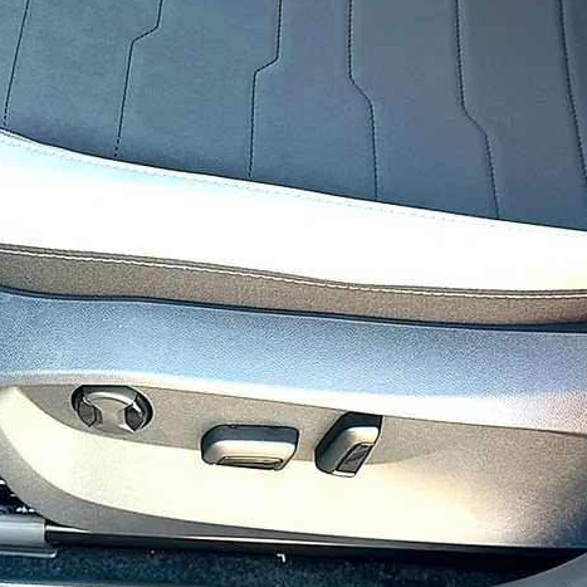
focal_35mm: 53
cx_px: 221
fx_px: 1017
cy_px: 296
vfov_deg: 32.2
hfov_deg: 32.1
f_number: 1.78
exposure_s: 1/99
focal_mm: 6.86
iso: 50
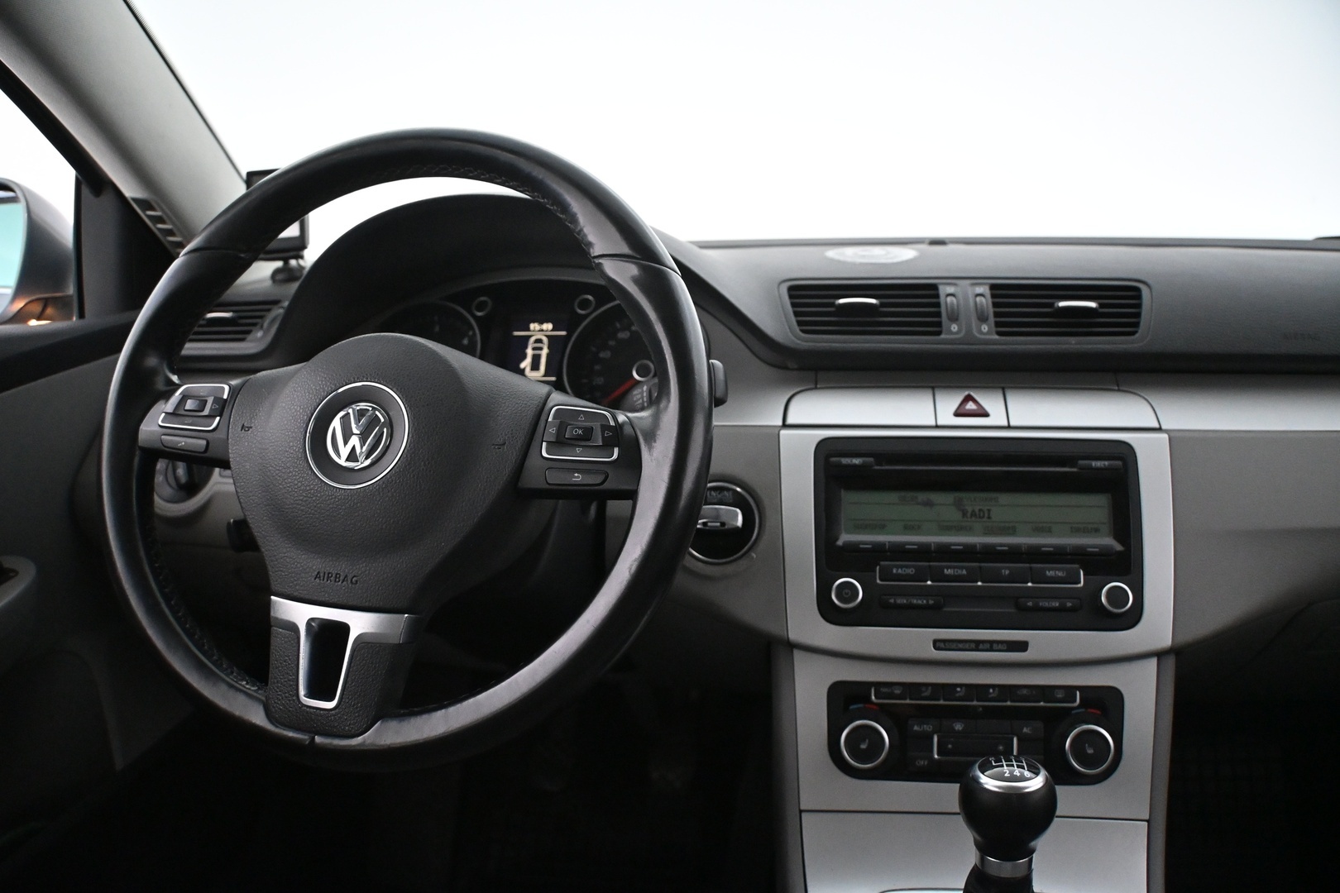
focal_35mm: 46
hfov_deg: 43.0
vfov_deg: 29.4
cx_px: 670
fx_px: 1703
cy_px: 446
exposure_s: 1/100
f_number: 4.8
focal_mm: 30.5
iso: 3200
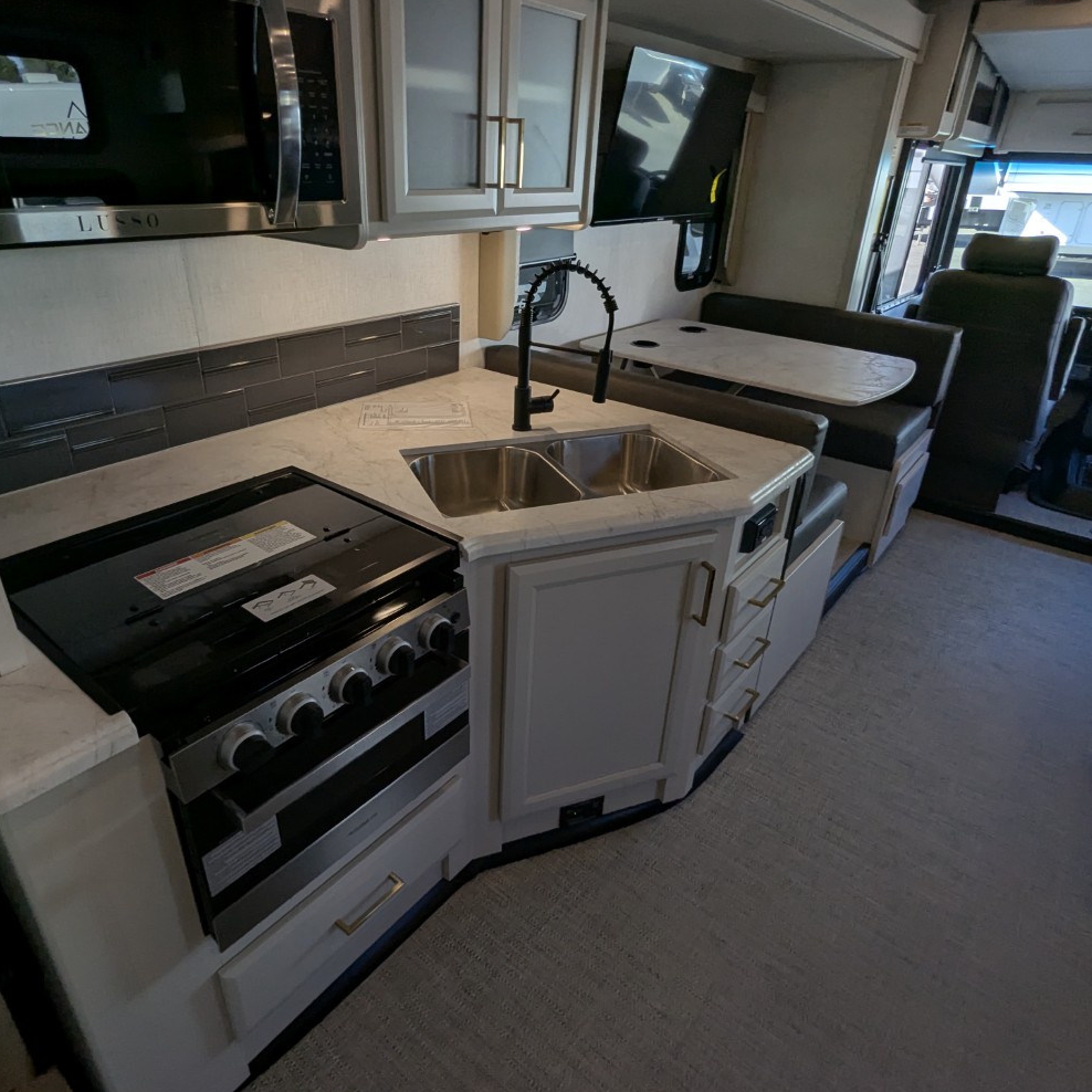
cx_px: 500
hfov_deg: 74.7
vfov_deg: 74.8
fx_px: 714
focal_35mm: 20
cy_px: 528
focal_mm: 2.35
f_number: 2.2
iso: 39
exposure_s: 1/208
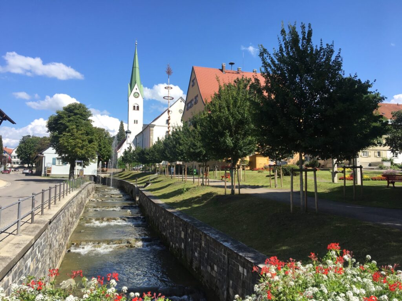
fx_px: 337
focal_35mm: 29
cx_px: 201
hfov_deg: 61.7
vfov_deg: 48.2
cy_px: 150
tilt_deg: +6.0
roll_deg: +0.5
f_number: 2.2
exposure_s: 1/1202
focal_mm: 4.15
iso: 25
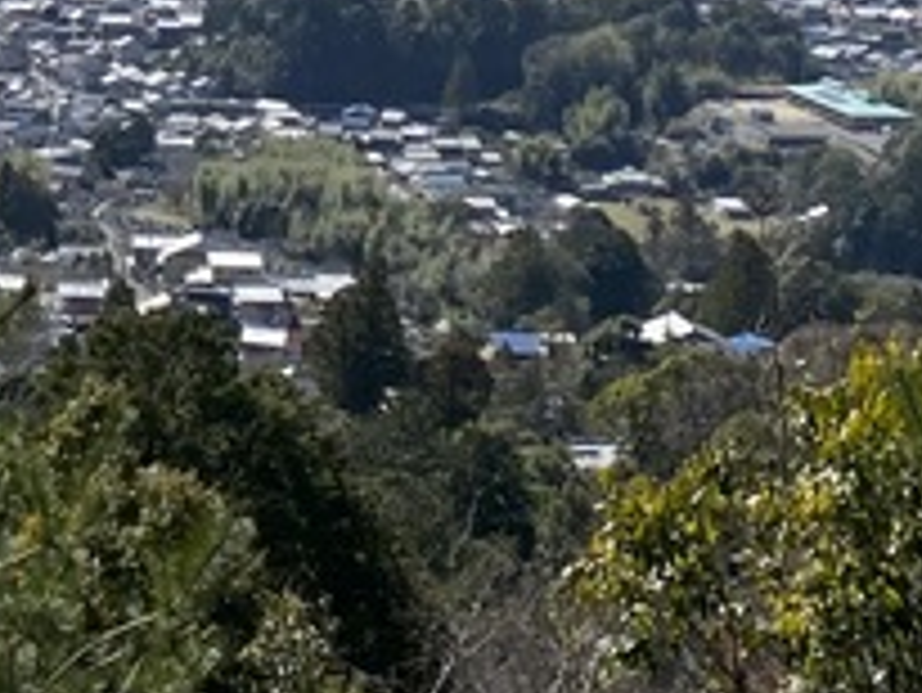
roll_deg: -1.0
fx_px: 3465
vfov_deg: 11.0
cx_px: -202
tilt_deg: -4.4
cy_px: -351
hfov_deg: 14.6
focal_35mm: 130
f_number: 1.8
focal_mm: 4.25
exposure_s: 1/5263
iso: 32
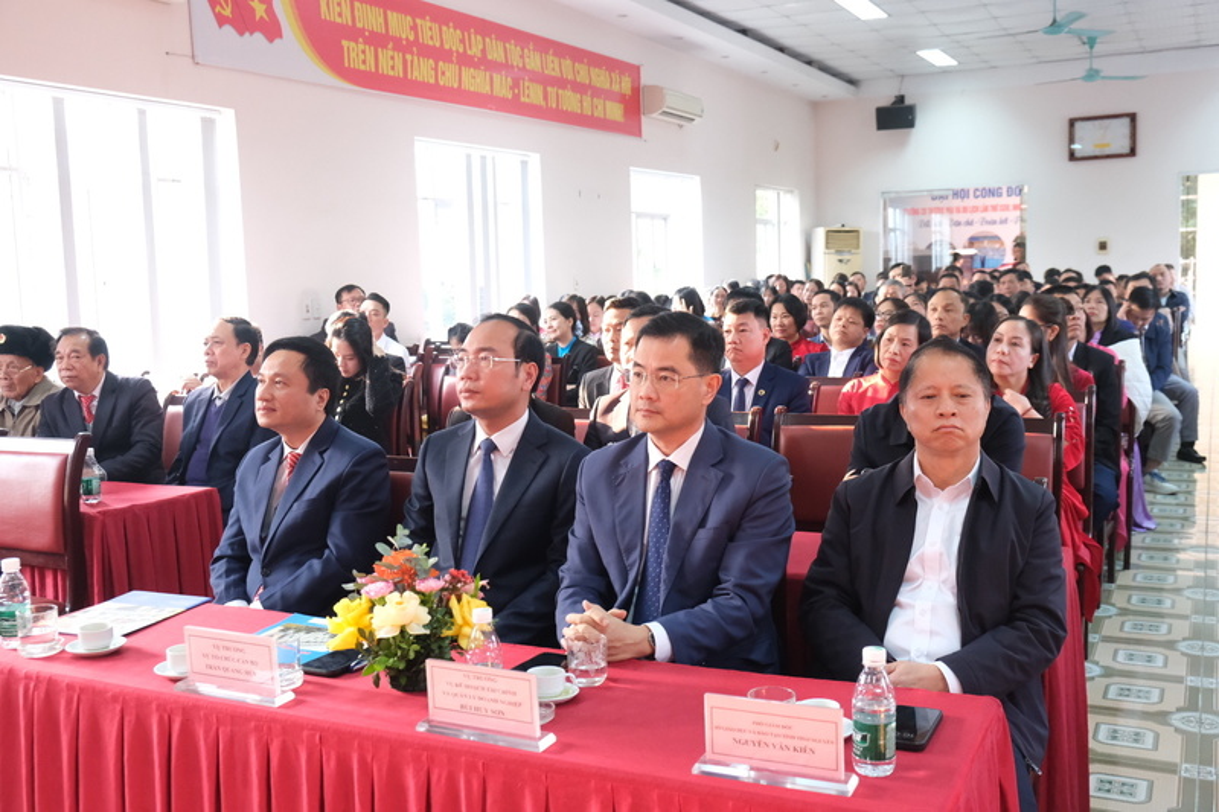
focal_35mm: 35
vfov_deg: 37.8
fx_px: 1185
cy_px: 406
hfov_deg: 54.4
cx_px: 610
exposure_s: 1/125
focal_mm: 23.3
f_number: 4
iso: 4000
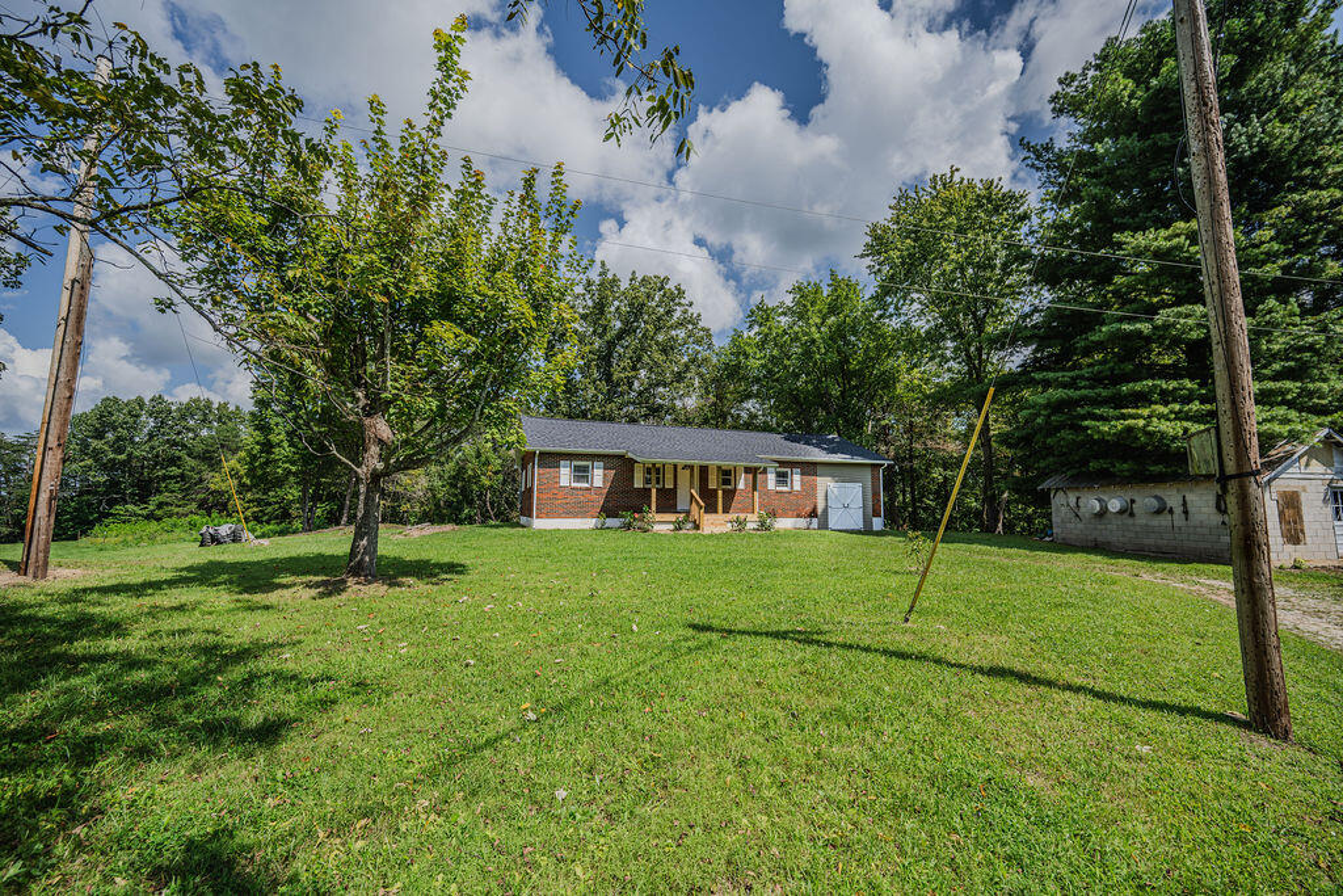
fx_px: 522
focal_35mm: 14
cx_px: 672
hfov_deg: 104.2
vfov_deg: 81.2
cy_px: 448
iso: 320
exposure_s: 1/3200
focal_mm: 14
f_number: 4
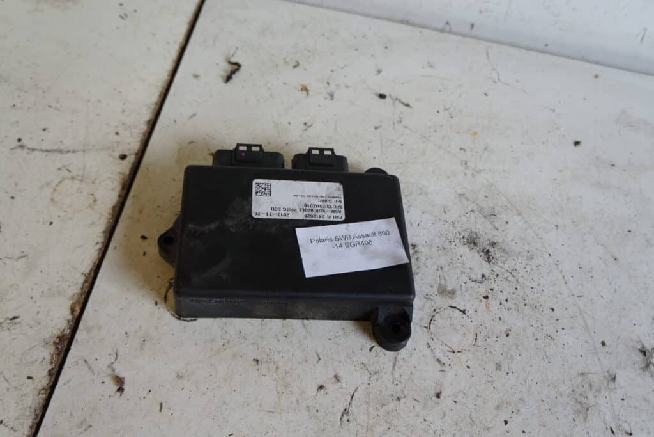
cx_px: 327
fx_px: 545
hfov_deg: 61.9
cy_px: 218
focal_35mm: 30
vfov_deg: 43.6
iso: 320
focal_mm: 20
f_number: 4
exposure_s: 1/60
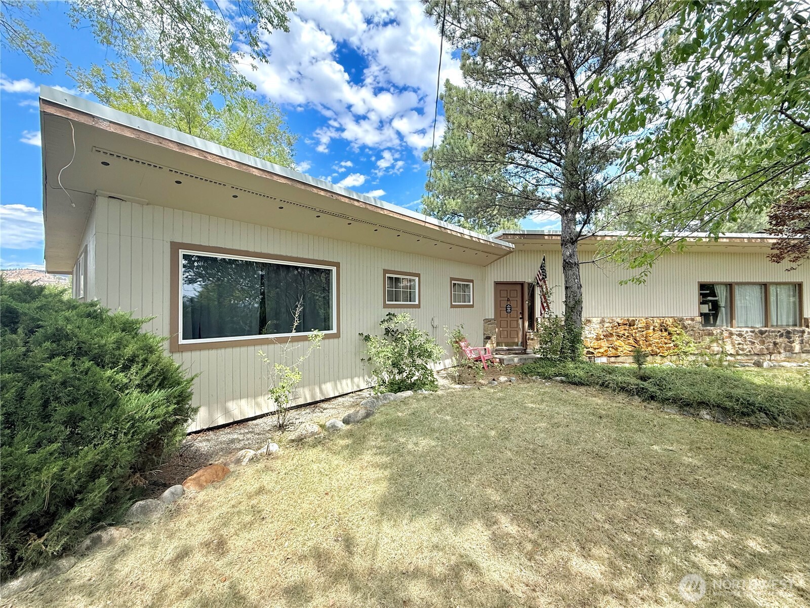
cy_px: 304
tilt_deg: +0.9
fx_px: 328
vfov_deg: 85.7
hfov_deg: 102.1
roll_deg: +0.2
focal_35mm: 14
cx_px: 405
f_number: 2.2
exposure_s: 1/638
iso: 64
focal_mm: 2.22
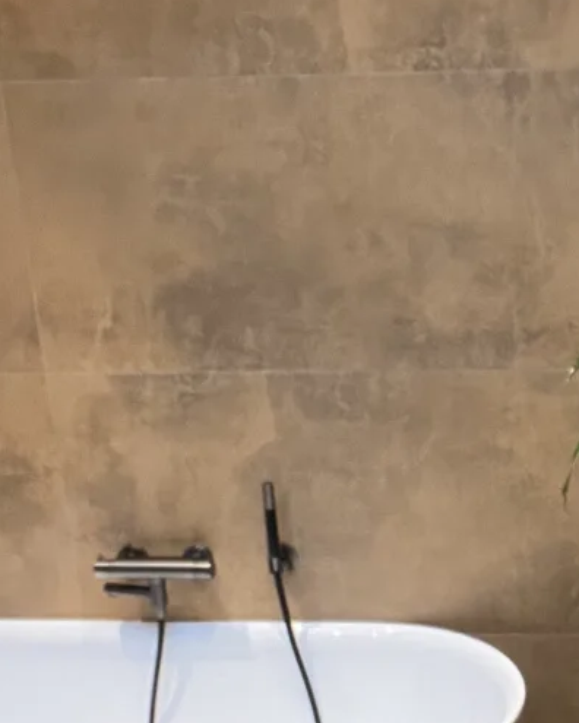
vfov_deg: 26.5
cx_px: 579
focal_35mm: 71
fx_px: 1521
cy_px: 517
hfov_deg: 20.8
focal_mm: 2.71
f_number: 2.2
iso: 250
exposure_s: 1/60
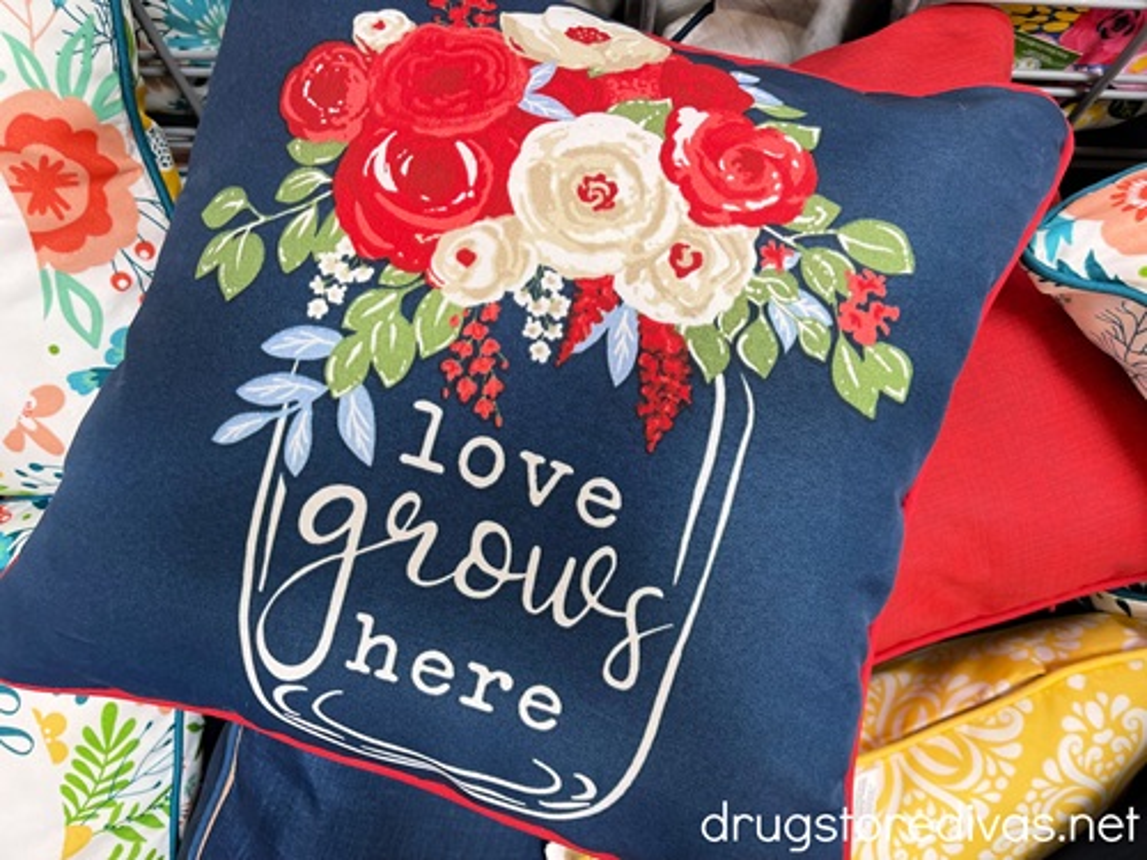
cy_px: 430
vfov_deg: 53.1
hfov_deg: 67.3
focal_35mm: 26
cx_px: 574
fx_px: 862
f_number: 1.6
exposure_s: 1/121
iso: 100
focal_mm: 5.1
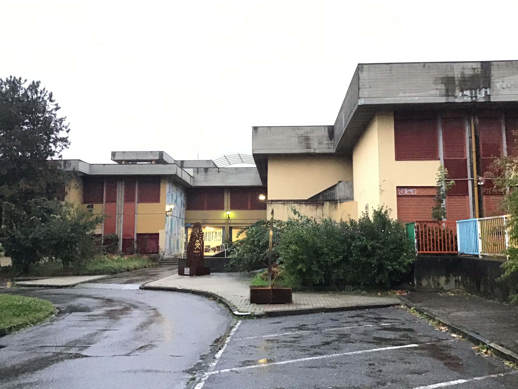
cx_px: 259
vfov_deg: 45.4
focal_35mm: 31
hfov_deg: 58.4
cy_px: 194
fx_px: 464
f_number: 2.4
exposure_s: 1/17
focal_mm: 3.3
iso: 250
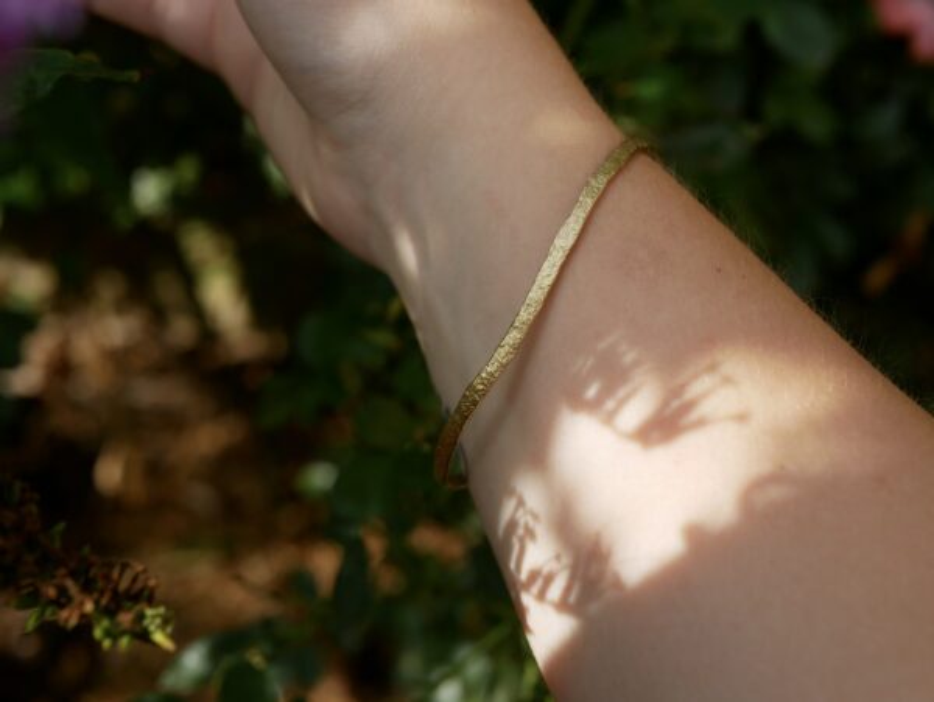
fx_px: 1350
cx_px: 467
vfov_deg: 29.1
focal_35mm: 50
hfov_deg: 38.2
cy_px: 351
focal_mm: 25
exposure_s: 1/800
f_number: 4
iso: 200
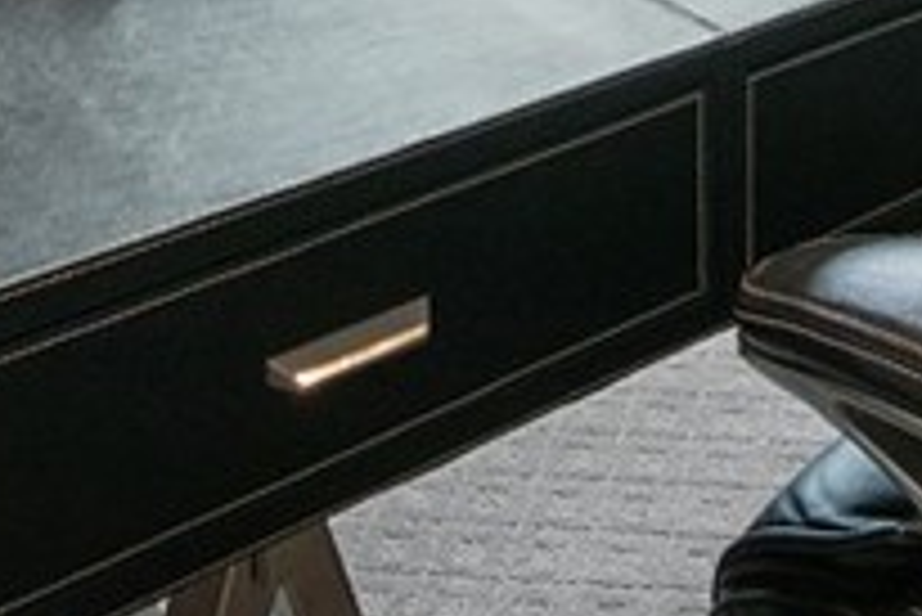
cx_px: 1012
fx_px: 1896
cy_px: -787
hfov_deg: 25.4
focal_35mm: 74
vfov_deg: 14.0
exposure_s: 1.6
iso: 400
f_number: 8
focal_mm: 14
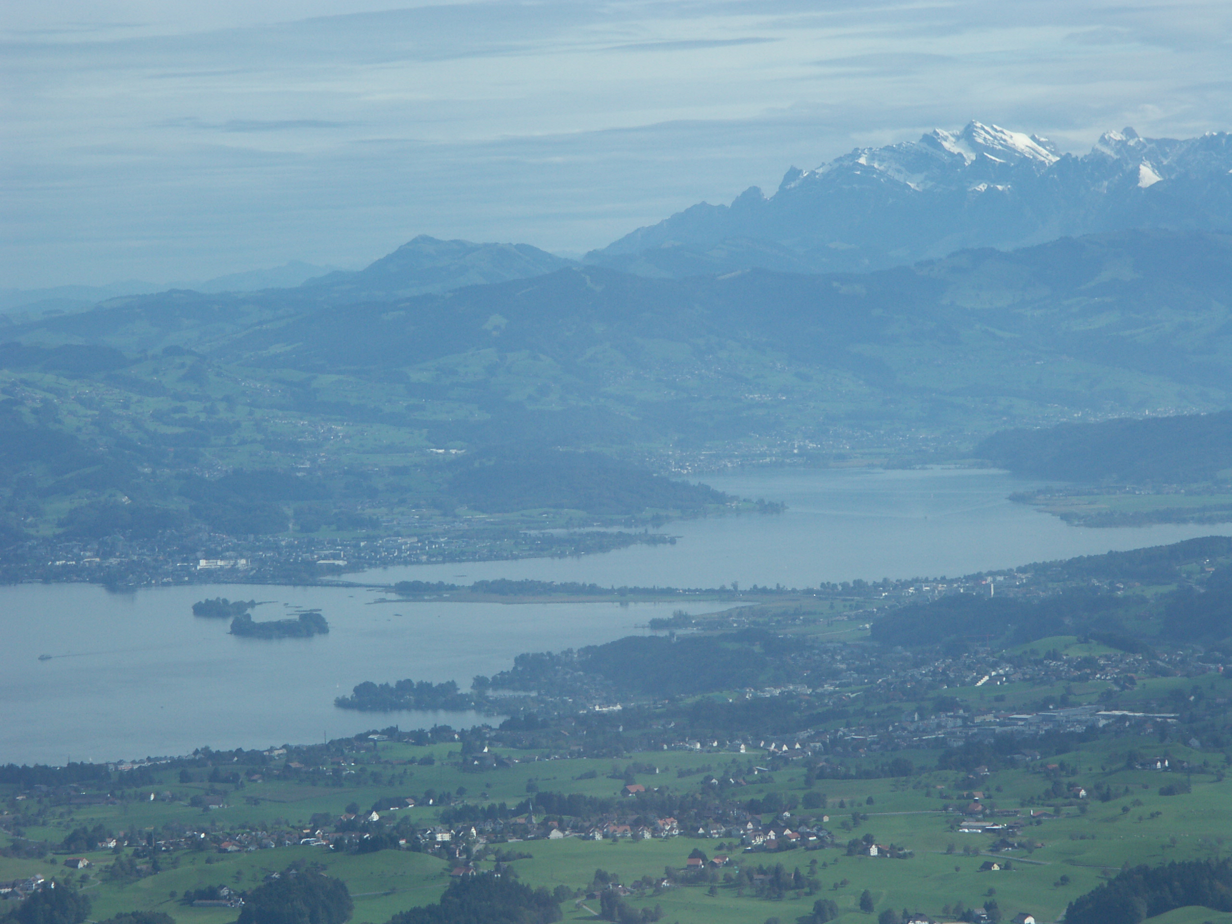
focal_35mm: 197
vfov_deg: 7.5
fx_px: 7011
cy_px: 462
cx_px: 616
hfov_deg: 10.0
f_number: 7.1
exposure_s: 1/640
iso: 100
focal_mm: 50.27
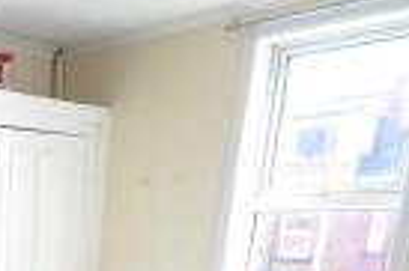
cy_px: 448
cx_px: -72
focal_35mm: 52
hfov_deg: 32.2
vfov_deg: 20.5
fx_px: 590
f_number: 4.5
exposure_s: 1/640
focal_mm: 10
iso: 2000
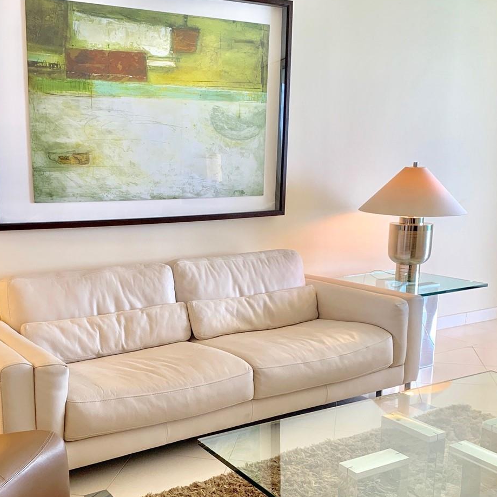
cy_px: 317
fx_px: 650
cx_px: 167
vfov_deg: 41.5
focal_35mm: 40
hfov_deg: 41.3
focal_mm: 4.25
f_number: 1.8
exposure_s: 1/120
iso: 64
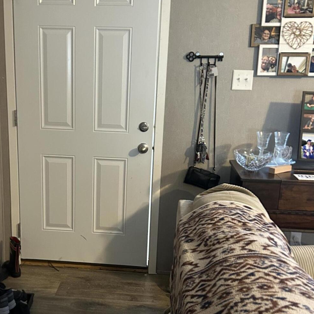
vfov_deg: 35.9
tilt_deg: -14.9
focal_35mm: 47
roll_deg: -0.8
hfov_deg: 35.7
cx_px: 106
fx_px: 482
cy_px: 188
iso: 500
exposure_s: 1/30
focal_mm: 5.7
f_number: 1.5
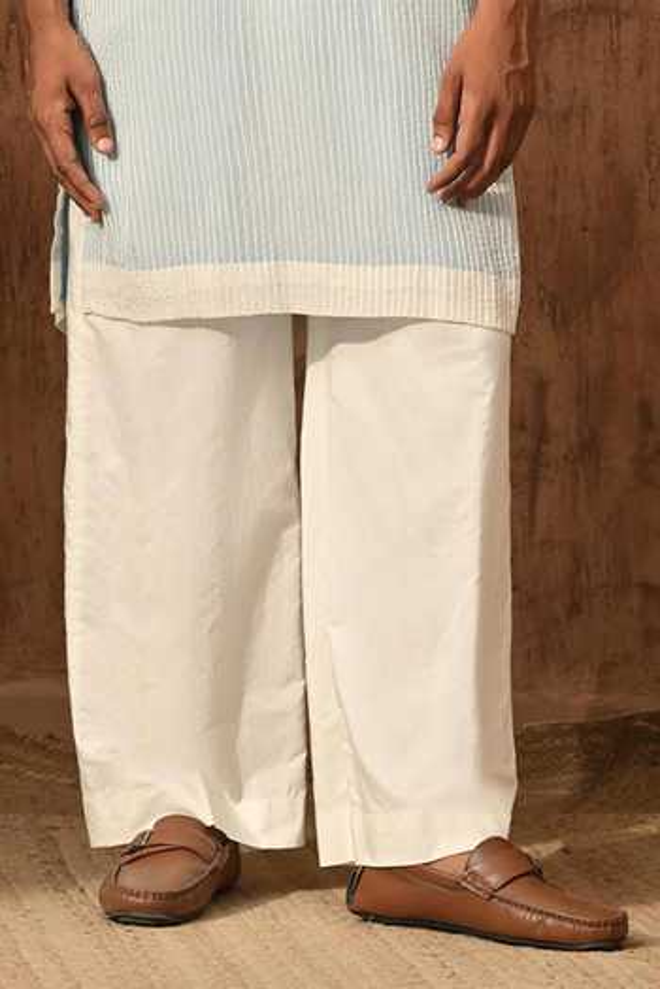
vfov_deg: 28.8
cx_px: 330
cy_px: 494
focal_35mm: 70
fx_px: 1925
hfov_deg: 19.5
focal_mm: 70
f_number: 8
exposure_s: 1/100
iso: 250
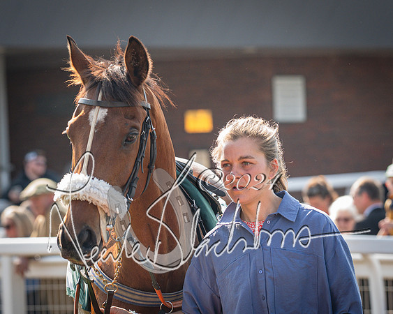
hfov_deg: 7.2
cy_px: 128
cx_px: 199
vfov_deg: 5.7
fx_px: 3138
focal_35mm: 270
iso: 800
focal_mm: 135
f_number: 4
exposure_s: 1/1400
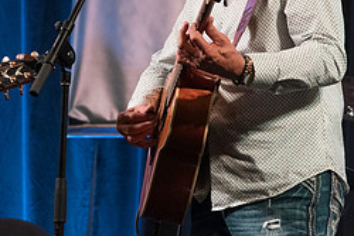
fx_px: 2056
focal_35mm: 209
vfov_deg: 6.6
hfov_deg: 9.8
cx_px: 71
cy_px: 56
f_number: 5.6
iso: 6400
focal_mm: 90
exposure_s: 1/200
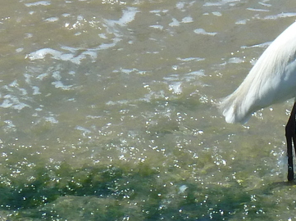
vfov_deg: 1.1
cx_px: 369
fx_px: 11344
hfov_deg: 1.5
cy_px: 12
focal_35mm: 1328
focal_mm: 49.2
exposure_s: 1/800
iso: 160
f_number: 4.9
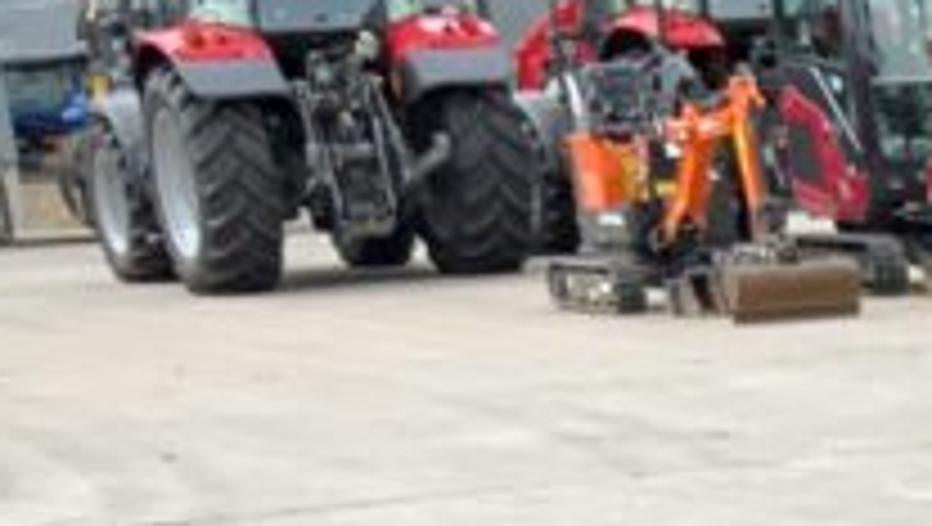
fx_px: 3860
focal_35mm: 156
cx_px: 1990
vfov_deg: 7.2
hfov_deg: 11.9
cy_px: 1371
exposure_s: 1/620
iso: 16
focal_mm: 3
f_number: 1.8
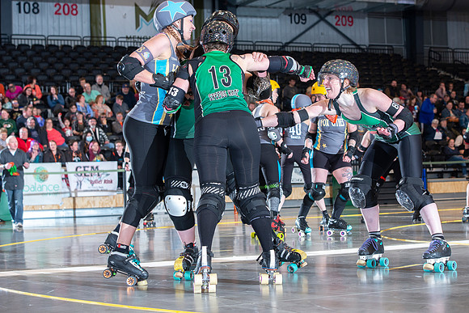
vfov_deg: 16.7
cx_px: 234
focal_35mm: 82
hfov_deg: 24.8
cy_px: 156
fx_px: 1068
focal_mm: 82
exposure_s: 1/160
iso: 640
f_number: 5.6
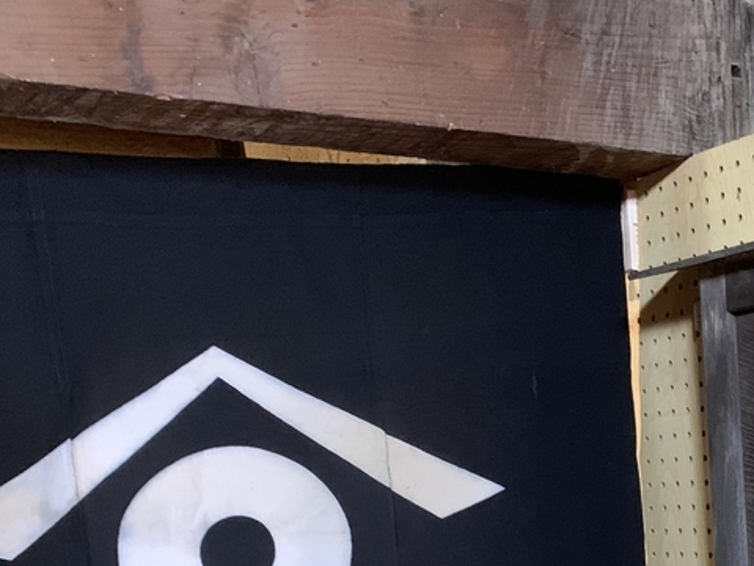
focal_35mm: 65
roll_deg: +3.4
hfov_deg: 28.3
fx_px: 1416
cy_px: 640
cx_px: 723
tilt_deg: -6.8
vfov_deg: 21.3
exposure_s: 1/24
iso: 800
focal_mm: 4.25
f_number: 1.8
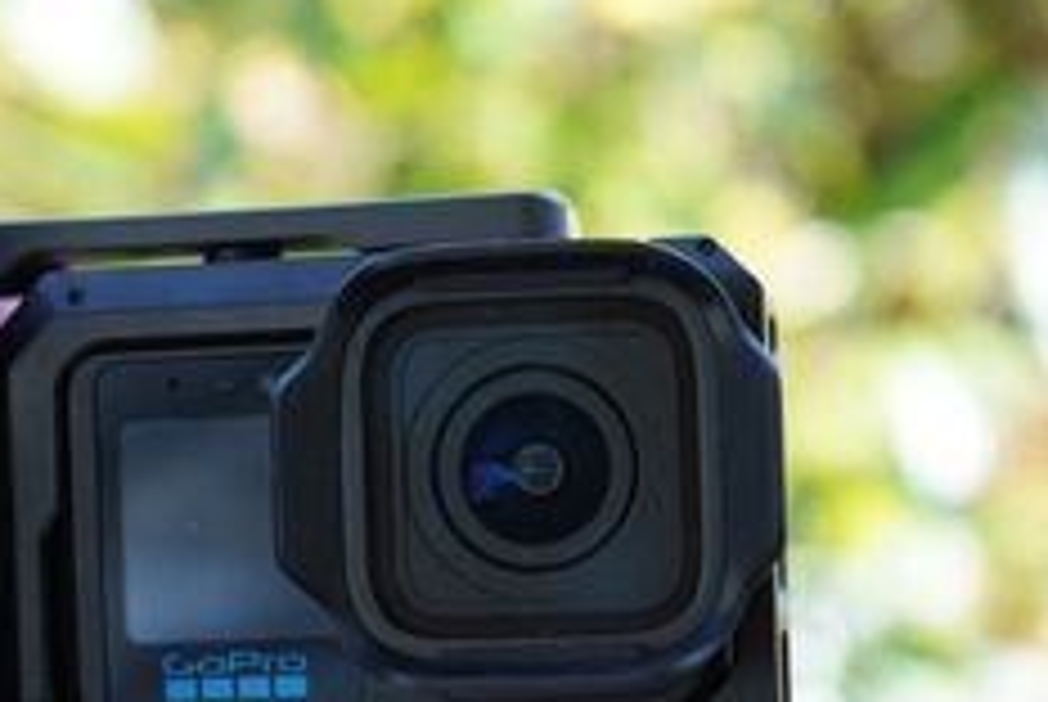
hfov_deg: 17.0
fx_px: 3498
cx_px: 378
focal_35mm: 120
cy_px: 475
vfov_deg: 11.4
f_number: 5.6
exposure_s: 1/80
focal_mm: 70
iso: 250
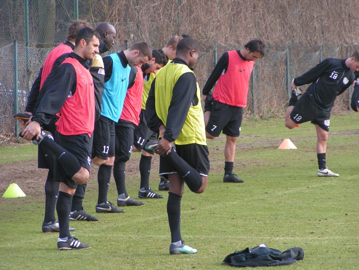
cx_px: 180
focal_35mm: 197
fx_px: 2043
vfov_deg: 7.5
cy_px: 135
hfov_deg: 10.0
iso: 50
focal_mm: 30.1
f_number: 3.5
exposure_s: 1/200
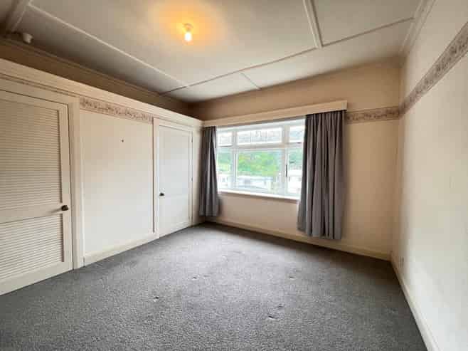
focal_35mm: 13
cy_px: 176
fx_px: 176
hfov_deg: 106.2
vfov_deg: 89.9
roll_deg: -0.3
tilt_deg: -3.9
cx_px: 234
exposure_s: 1/100
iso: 200
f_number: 1.8
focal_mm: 1.57
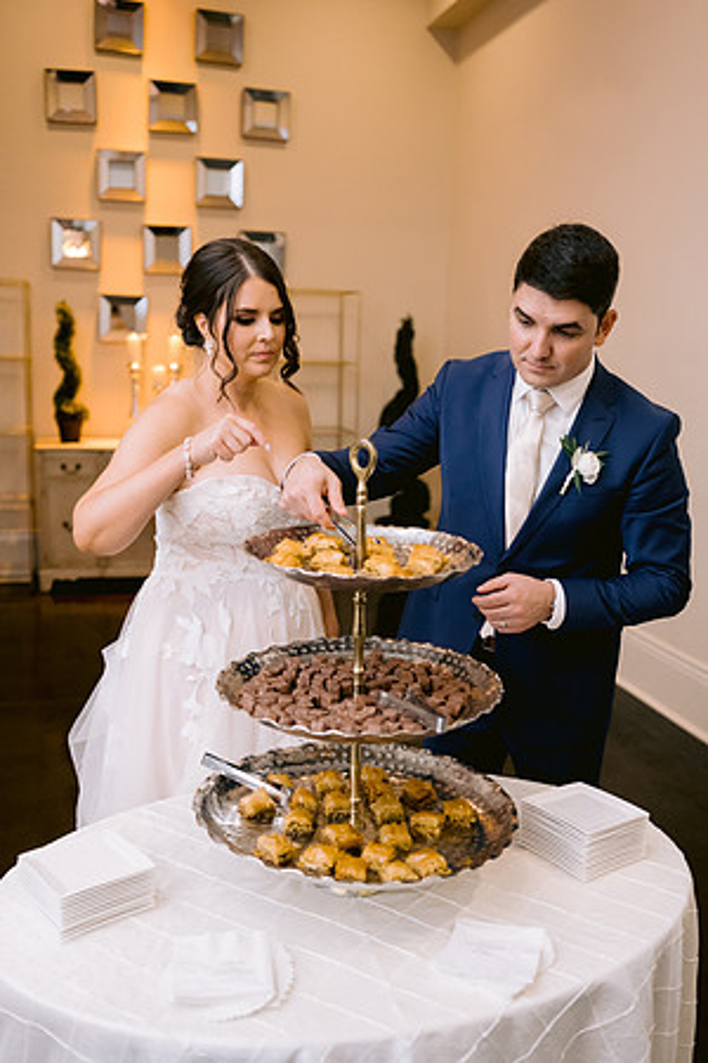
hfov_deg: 37.9
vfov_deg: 54.4
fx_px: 1032
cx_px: 354
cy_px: 532
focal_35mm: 35
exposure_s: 1/125
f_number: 2.2
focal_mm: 35
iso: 1600
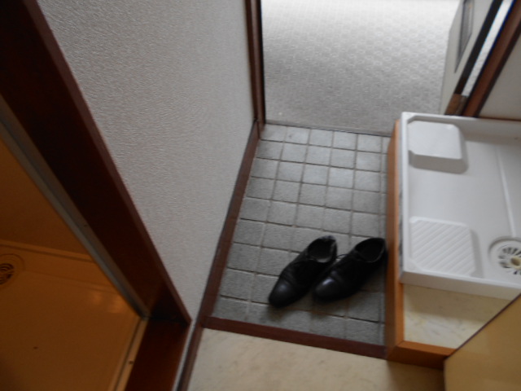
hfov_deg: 67.3
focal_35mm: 26
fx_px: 391
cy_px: 196
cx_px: 260
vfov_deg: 53.1
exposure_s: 1/30
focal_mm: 4.6
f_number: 3.2
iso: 80
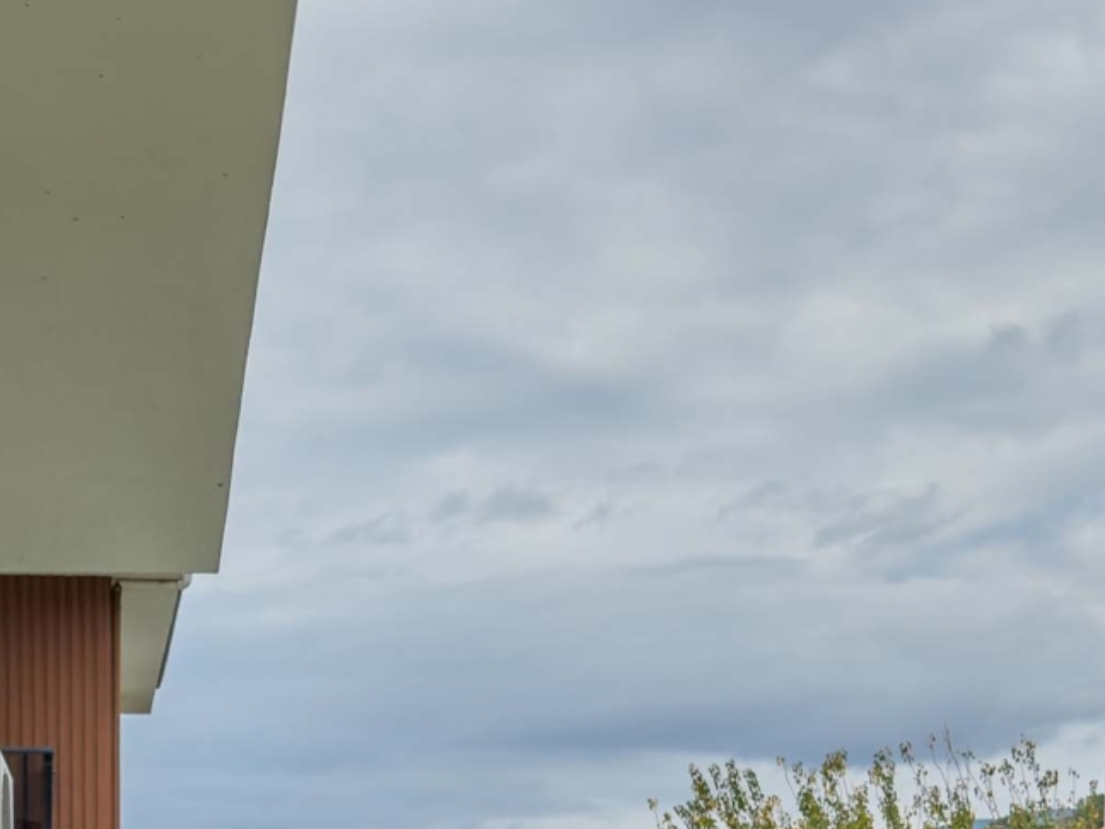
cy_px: 1214
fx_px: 3032
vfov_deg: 14.6
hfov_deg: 20.2
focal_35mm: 95
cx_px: 91
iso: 100
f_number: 1.8
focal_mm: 6.86
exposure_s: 1/4000
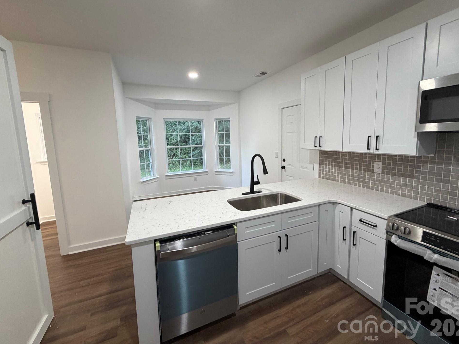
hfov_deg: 98.1
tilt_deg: -5.2
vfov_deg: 81.7
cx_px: 236
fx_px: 199
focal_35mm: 15
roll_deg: +0.9
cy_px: 160
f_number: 2.2
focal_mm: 2.22
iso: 250
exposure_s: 1/60
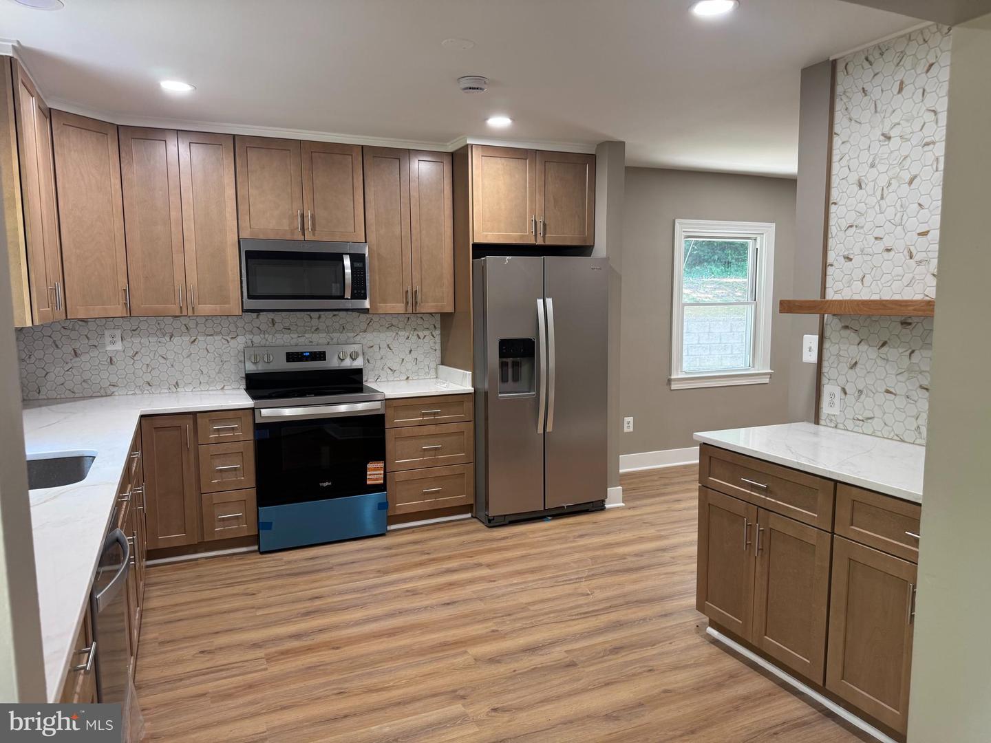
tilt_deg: -7.2
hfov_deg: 71.6
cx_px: 496
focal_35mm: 24
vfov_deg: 56.8
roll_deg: +1.7
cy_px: 372
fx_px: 687
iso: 160
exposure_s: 1/60
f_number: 1.78
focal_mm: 6.76
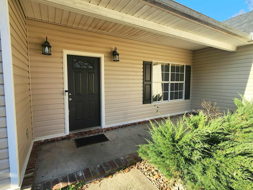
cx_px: 124
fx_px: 117
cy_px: 92
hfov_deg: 94.5
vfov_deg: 78.1
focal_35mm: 16
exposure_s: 1/714
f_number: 2.2
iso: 50
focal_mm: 2.2
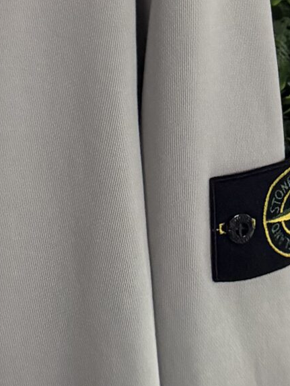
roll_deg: -1.6
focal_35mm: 107
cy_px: -466
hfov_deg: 12.1
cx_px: -320
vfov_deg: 14.2
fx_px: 1194
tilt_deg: -2.5
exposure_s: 1/63
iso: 200
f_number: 1.78
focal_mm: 6.76
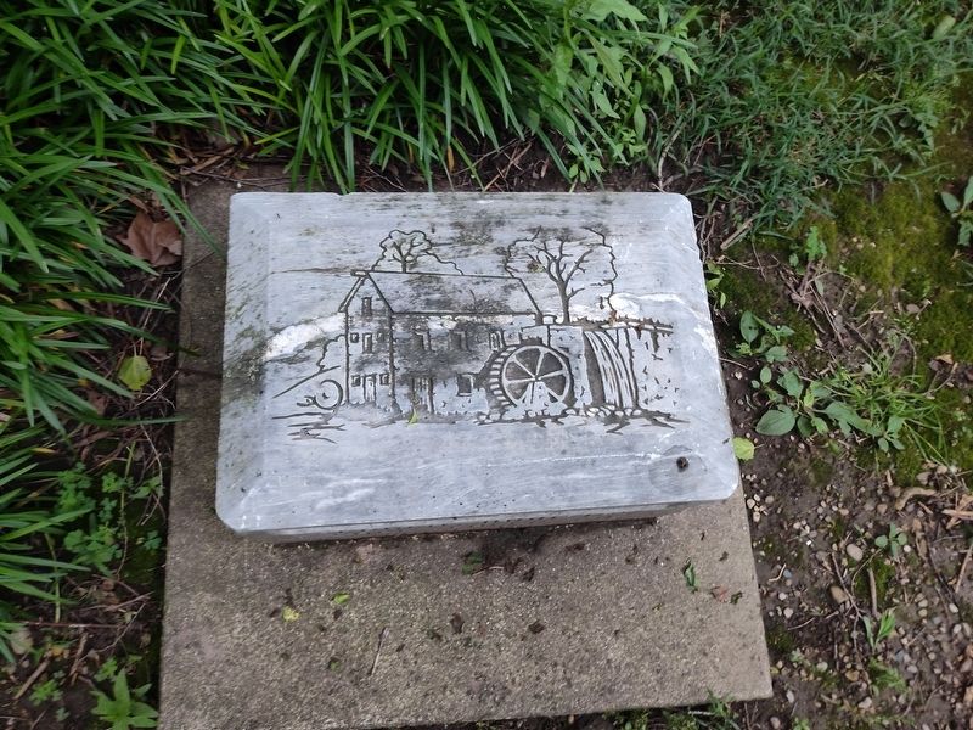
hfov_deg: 73.9
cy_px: 365
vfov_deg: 58.9
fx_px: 646
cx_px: 486
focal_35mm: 23
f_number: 1.8
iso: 981
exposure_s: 1/60
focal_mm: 5.56
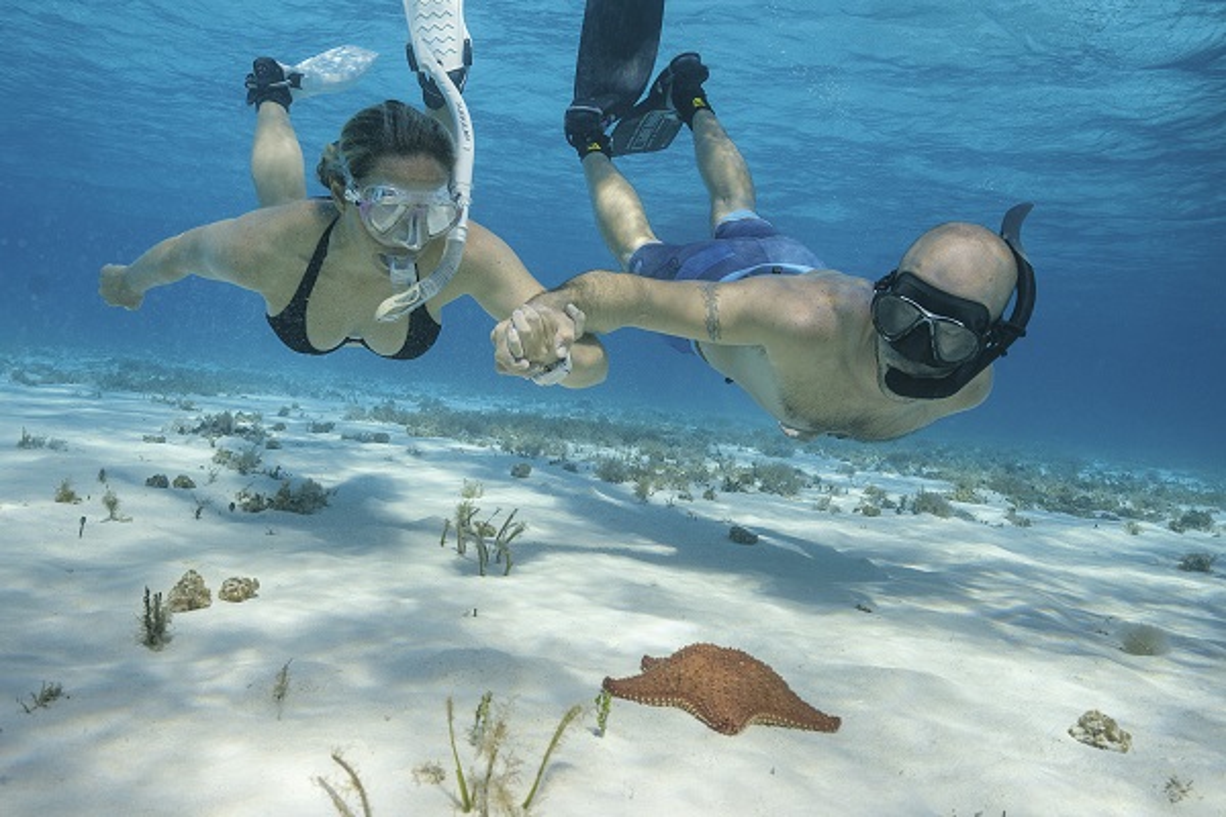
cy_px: 408
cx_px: 613
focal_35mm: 30
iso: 200
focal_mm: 20
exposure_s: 1/1600
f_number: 8
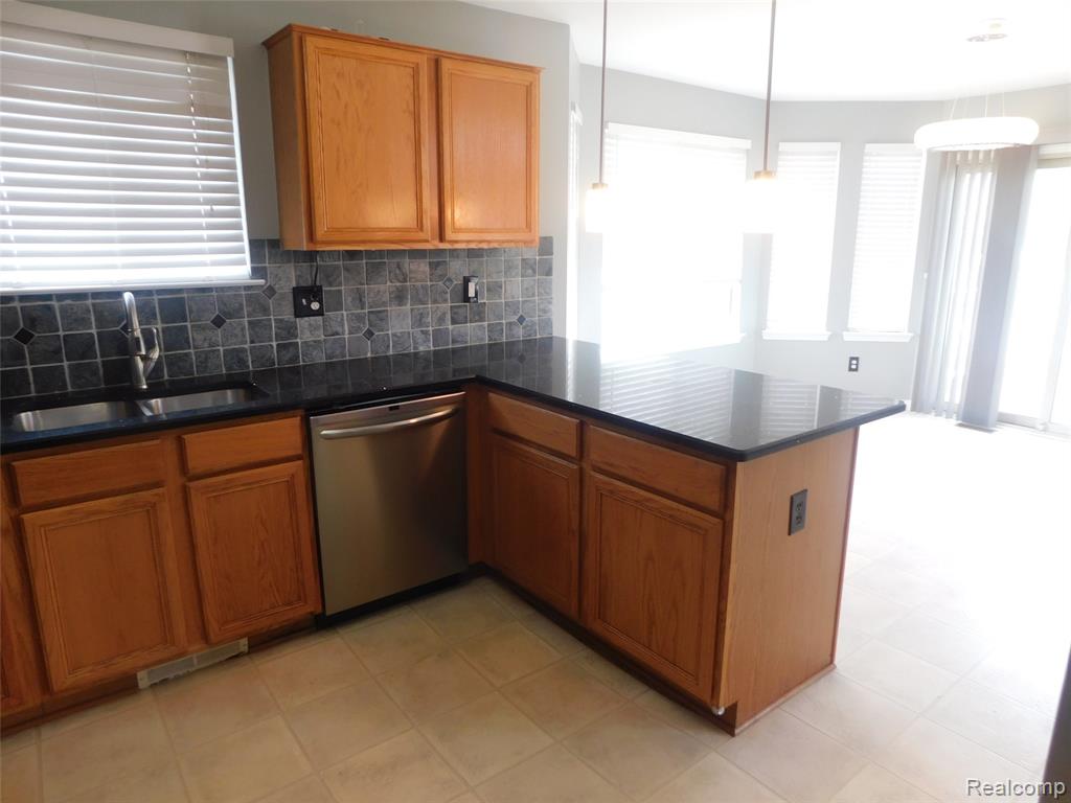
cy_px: 402
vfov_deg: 58.9
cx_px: 536
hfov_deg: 73.9
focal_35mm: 23
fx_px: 712
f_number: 3
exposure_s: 1/30
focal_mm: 4
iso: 140
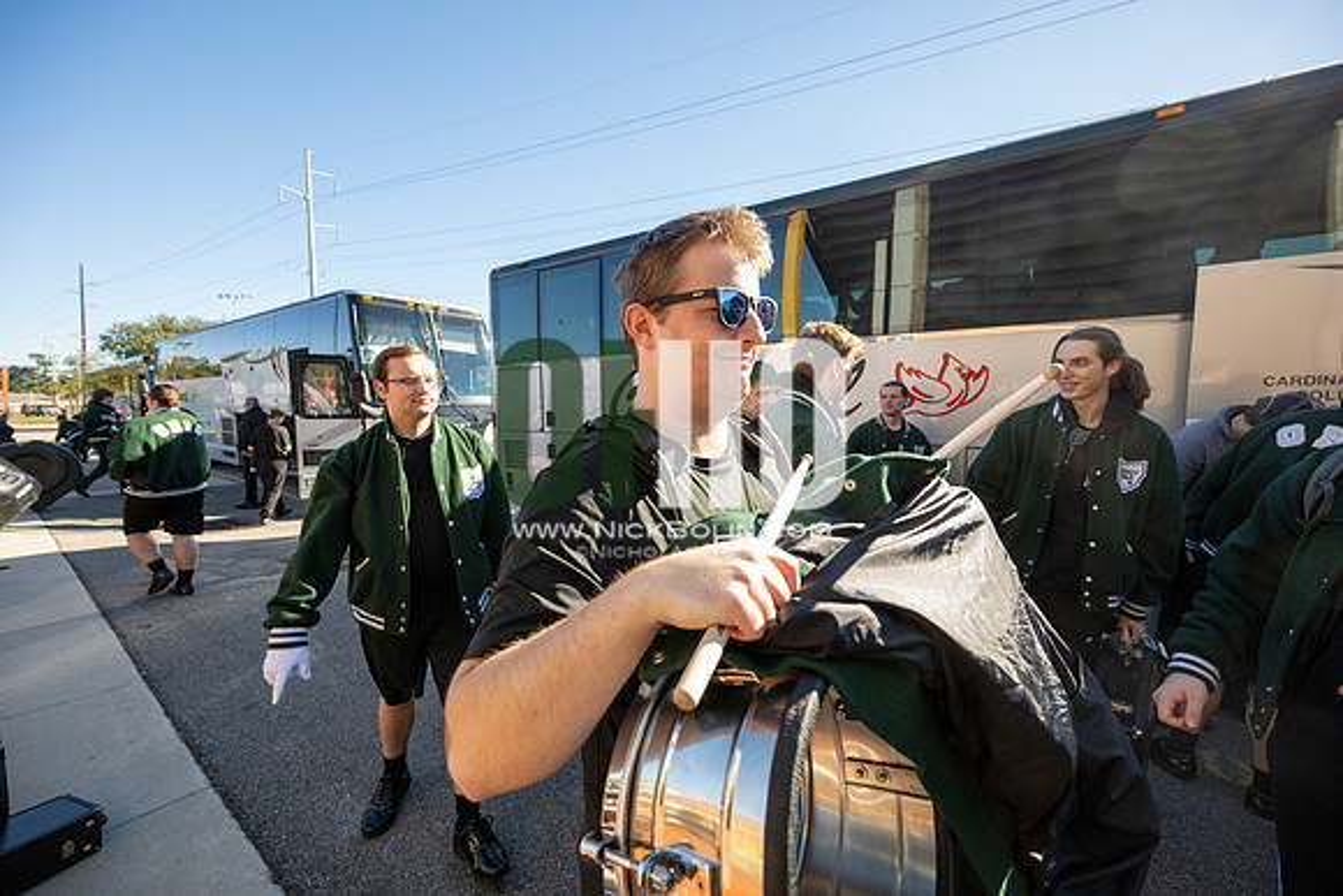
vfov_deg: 81.2
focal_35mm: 14
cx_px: 672
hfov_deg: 104.2
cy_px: 448
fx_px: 522
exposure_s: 1/2000
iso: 1250
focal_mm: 14
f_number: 5
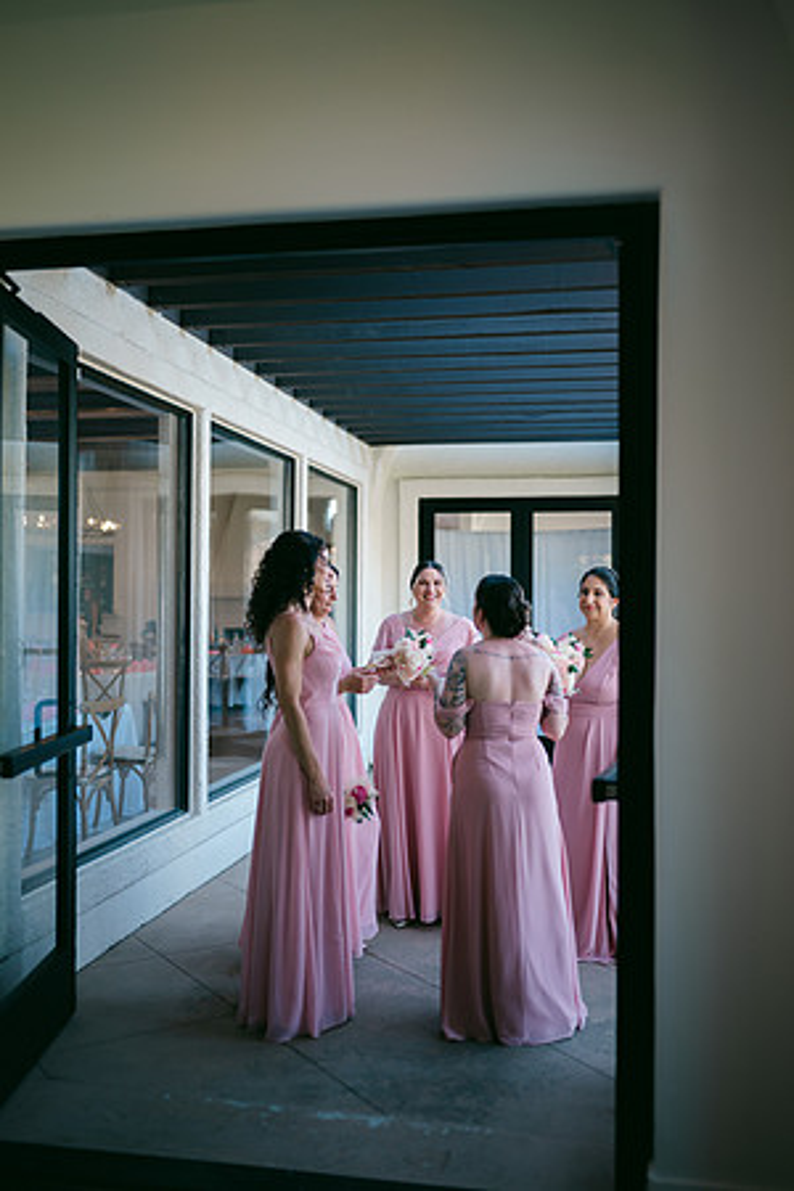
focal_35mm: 35
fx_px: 1158
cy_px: 596
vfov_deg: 54.4
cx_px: 397
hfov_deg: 37.9
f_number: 1.2
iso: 64
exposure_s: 1/640
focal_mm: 35
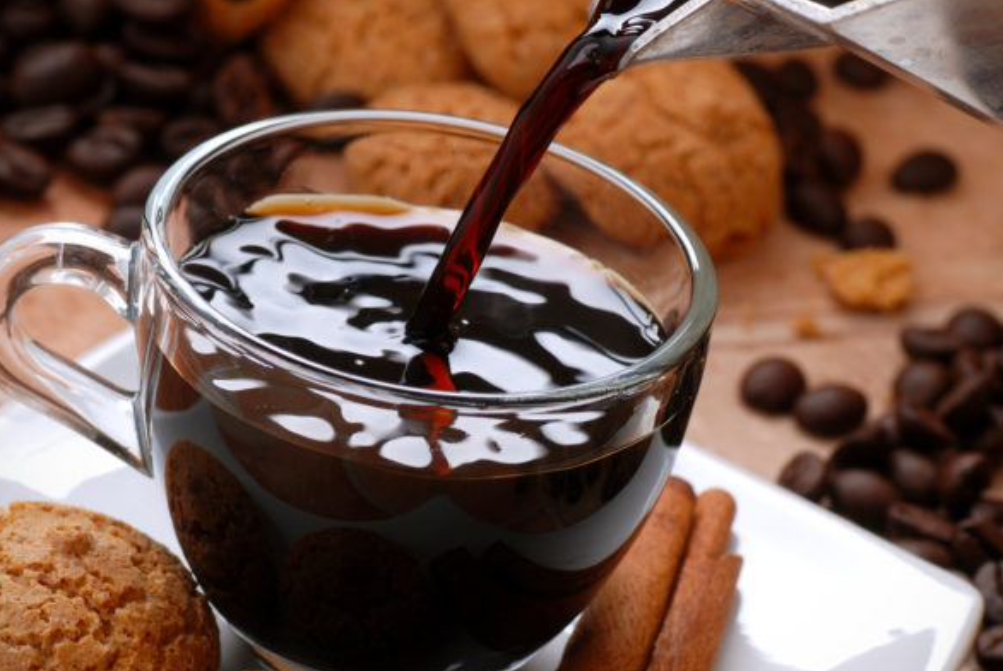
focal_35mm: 177
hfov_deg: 11.6
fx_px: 4936
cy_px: 322
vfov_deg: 7.8
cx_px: 536
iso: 100
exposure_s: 1/100
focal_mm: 90
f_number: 11
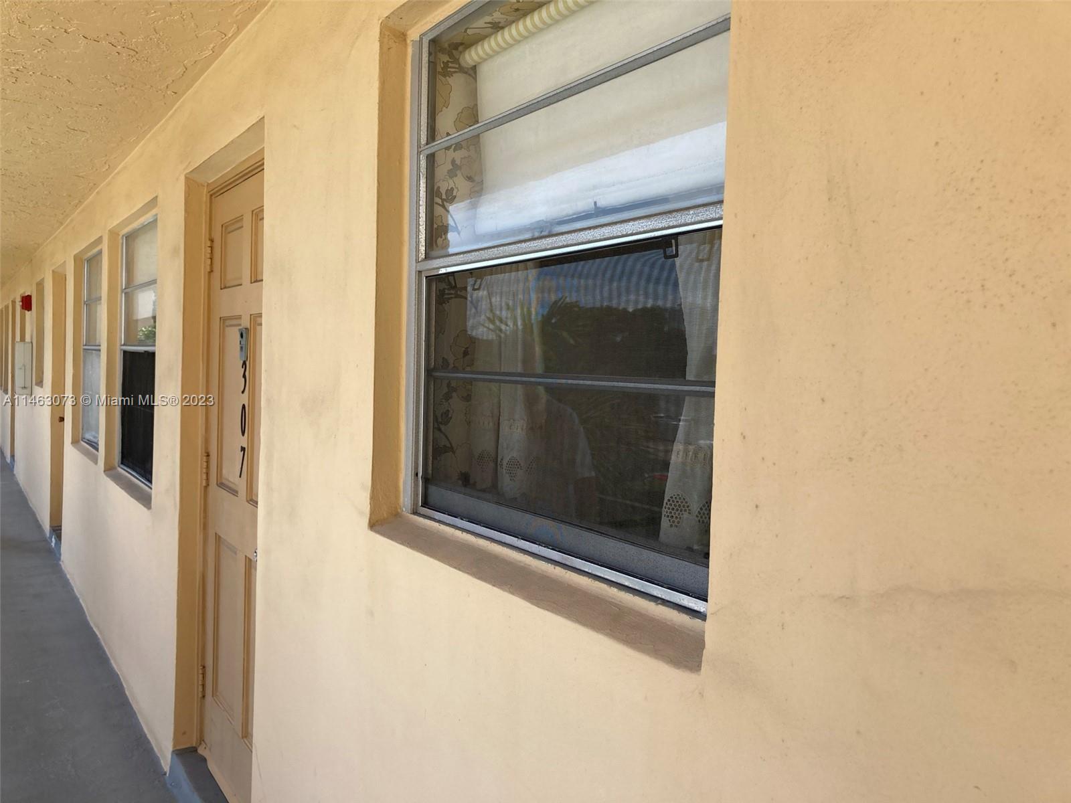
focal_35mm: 28
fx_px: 866
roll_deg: -1.4
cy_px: 402
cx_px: 536
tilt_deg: -1.9
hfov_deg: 63.4
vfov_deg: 49.7
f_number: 1.8
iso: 20
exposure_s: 1/813
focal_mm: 3.99
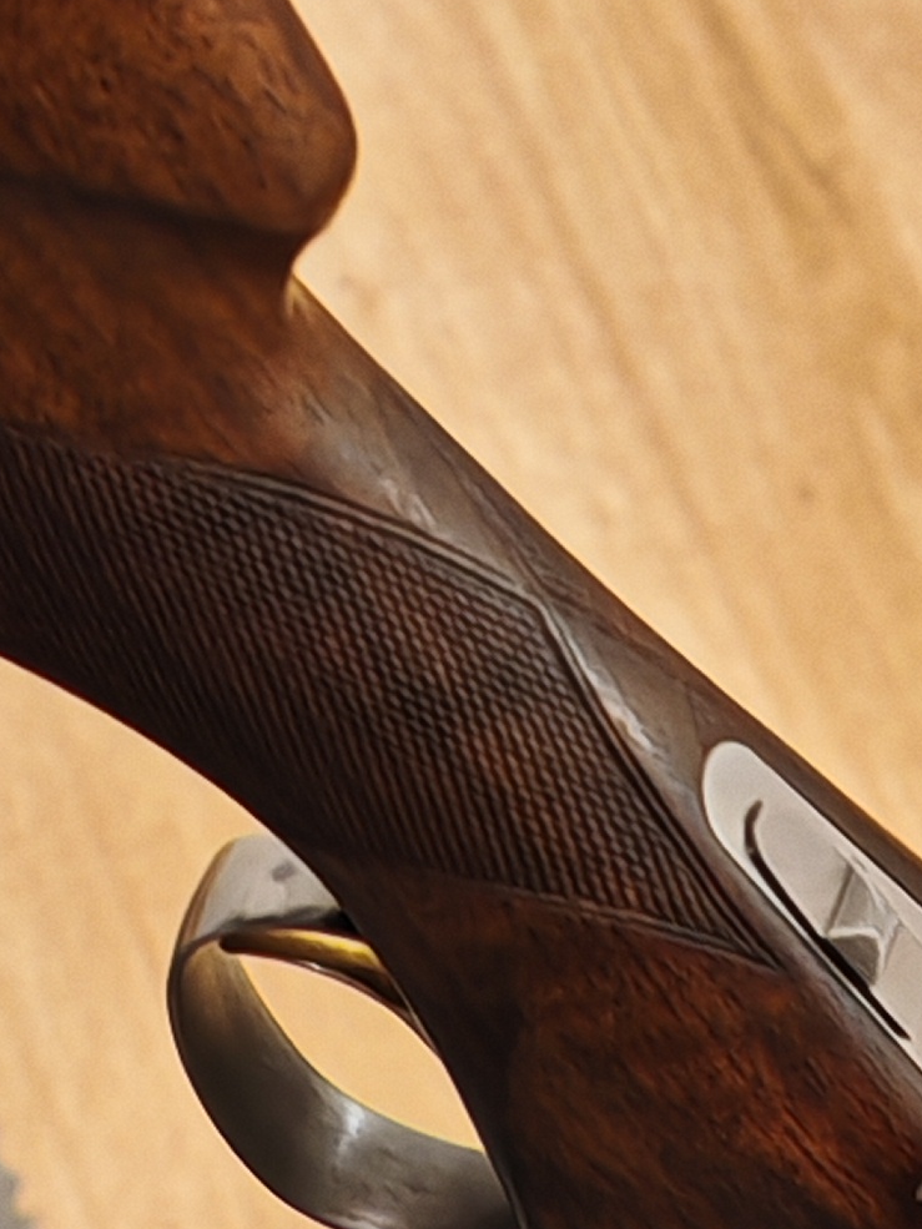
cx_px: 339
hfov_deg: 8.1
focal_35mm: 183
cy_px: 1107
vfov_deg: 10.7
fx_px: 6498
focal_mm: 6.83
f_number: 1.4
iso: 400
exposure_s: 1/33
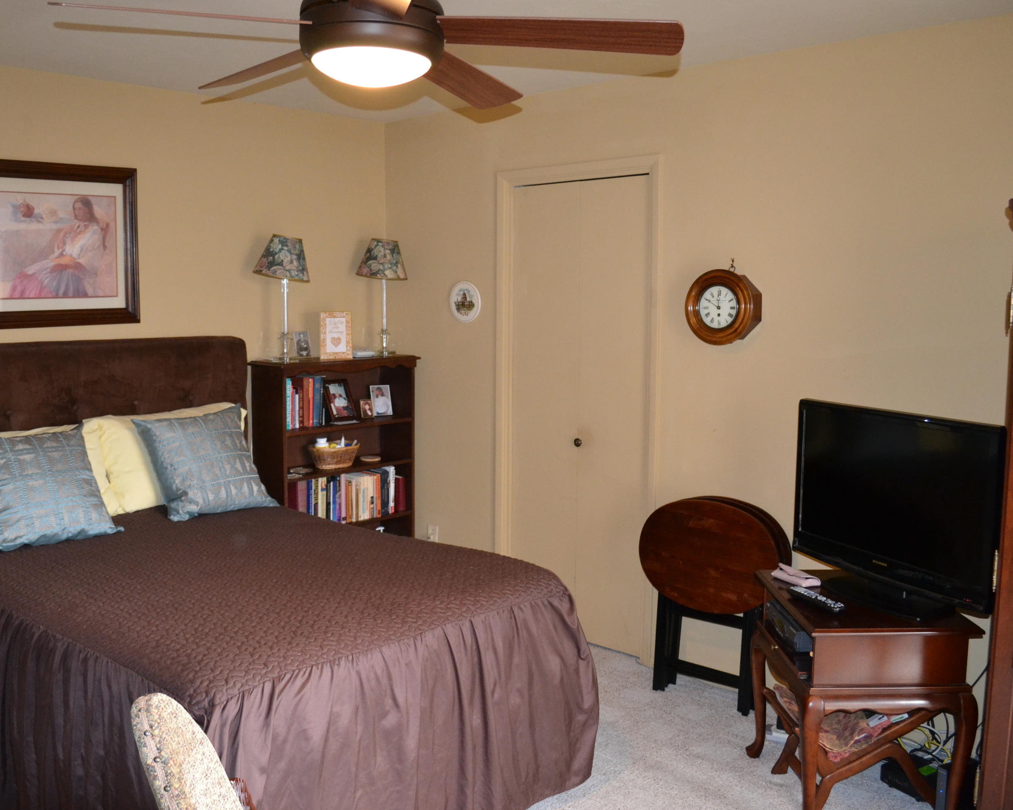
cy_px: 402
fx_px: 929
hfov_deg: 57.1
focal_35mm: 31
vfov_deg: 47.1
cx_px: 458
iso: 1600
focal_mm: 18
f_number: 3.5
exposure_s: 1/60
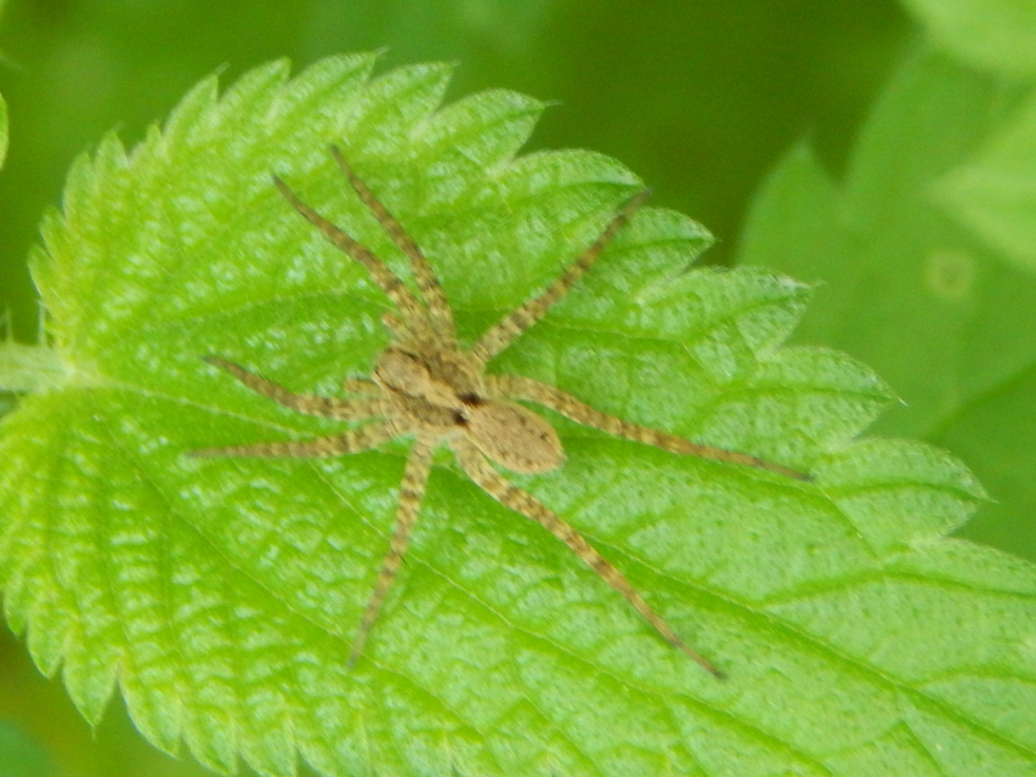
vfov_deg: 8.2
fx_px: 5448
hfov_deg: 10.9
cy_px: 388
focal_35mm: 182
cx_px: 518
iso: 400
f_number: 5.3
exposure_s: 1/60
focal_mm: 32.8
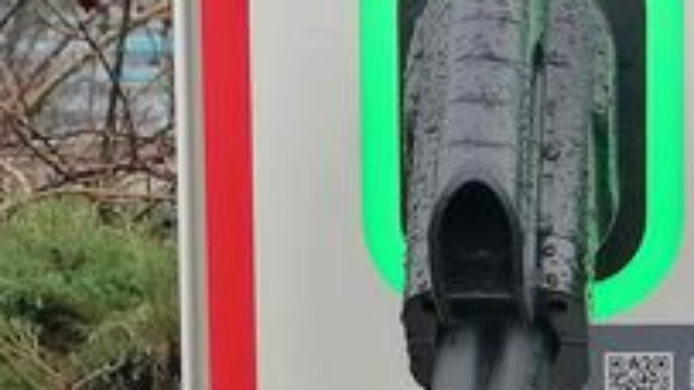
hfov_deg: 14.6
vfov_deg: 8.3
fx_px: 2667
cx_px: 711
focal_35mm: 145
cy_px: 366
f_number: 1.8
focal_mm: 5.3
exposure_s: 1/272
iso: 50
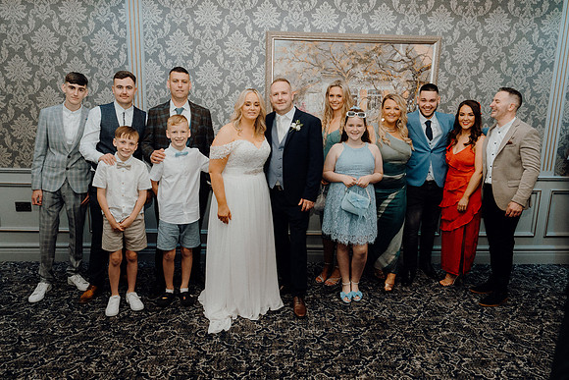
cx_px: 284
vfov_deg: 46.4
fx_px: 443
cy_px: 190
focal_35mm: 28
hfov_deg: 65.5
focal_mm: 28
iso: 2500
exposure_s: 1/160
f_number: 5
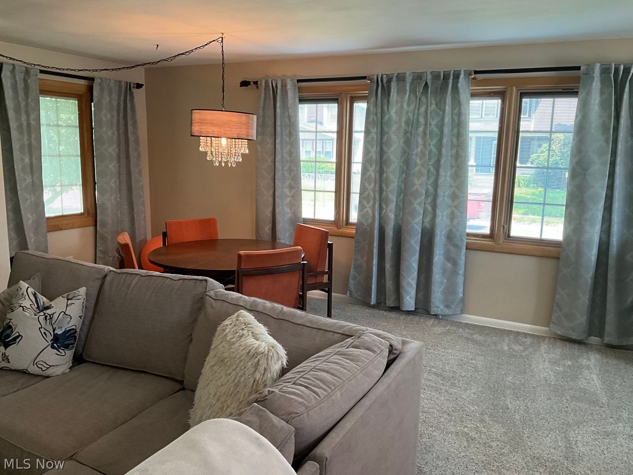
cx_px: 316
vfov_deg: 48.2
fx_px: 530
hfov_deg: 61.7
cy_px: 238
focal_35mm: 29
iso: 125
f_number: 1.8
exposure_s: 1/60
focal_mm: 3
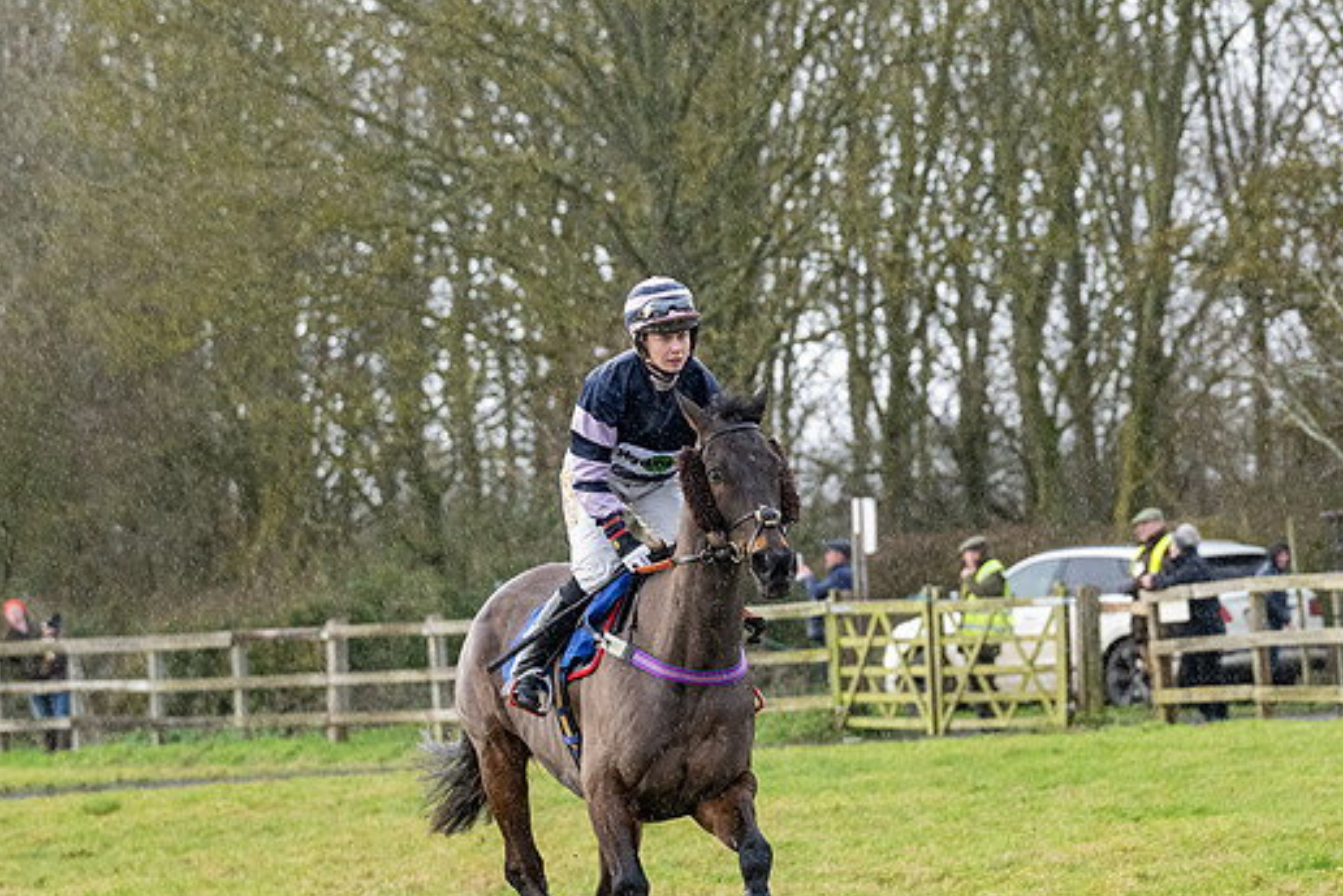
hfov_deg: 9.5
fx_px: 8057
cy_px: 576
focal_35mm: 216
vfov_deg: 6.4
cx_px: 675
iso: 1600
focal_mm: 110
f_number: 4
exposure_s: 1/400
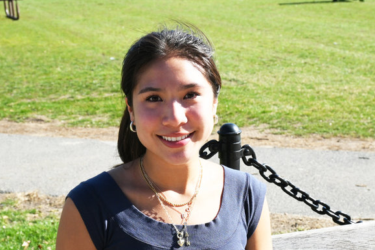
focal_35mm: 84
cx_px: 194
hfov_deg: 24.2
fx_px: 875
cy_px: 168
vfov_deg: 16.2
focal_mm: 36
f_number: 8
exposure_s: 1/500
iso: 280
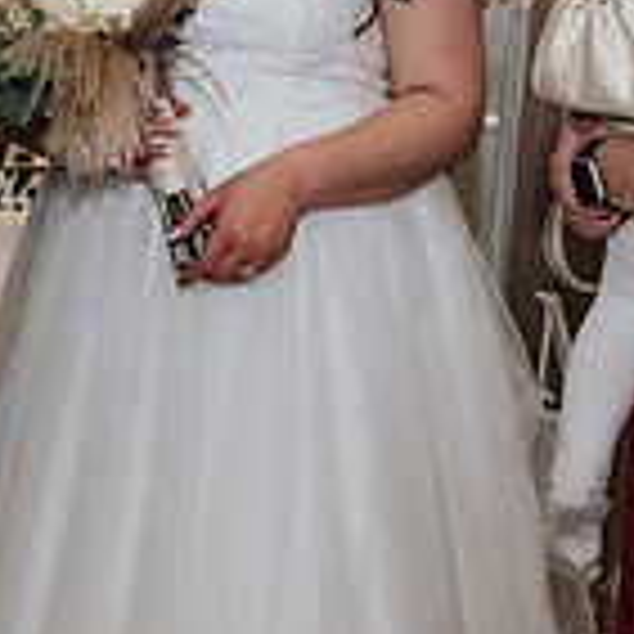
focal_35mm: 137
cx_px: 454
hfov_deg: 12.7
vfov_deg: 12.6
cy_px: 26
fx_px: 2839
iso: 800
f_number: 3.2
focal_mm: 35
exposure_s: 1/200
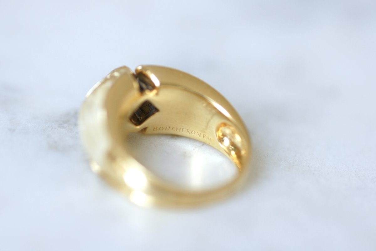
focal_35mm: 105
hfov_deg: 19.5
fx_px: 1097
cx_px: 188
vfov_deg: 13.0
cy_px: 126
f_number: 2.8
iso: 320
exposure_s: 1/125
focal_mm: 70
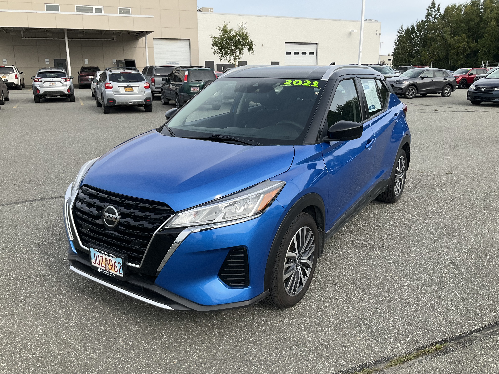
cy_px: 187
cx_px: 250
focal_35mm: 29
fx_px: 418
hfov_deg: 61.7
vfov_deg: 48.2
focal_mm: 3
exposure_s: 1/912
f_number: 1.8
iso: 25
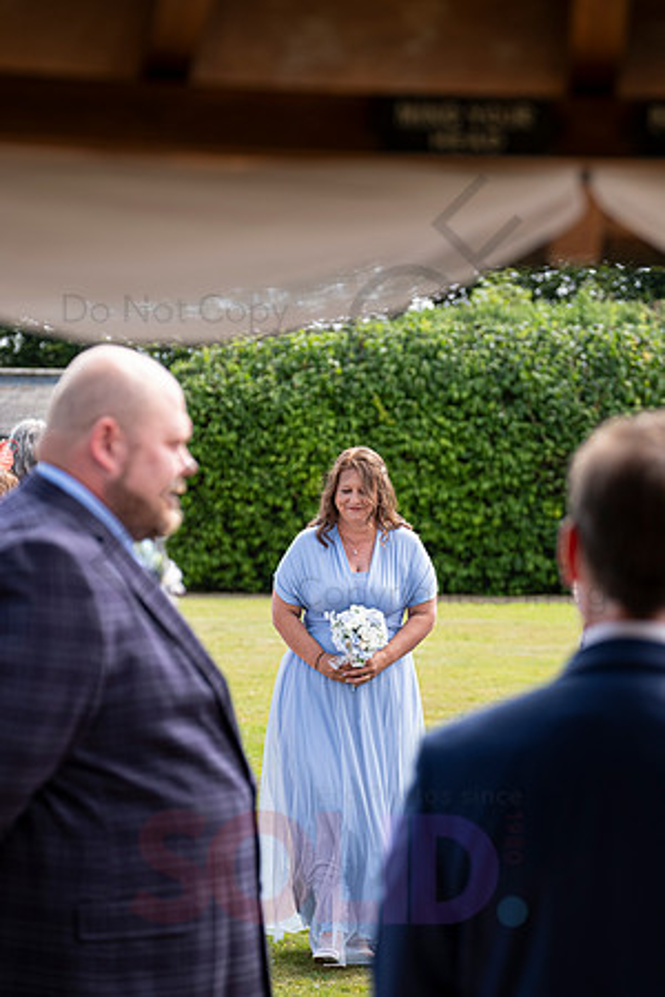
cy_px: 498
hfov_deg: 12.8
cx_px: 332
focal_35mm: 107
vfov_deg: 19.1
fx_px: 2965
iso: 200
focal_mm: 71.5
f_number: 3.2
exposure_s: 1/640
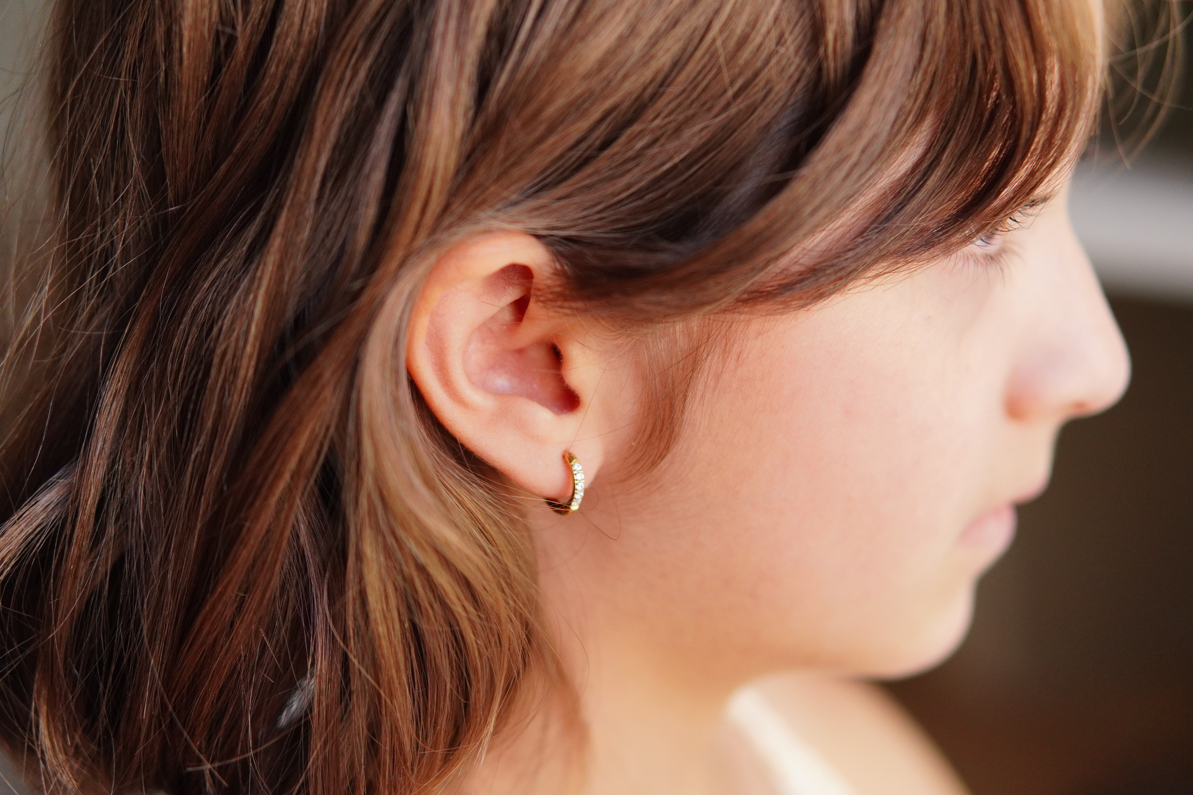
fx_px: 2485
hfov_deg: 27.0
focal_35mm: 75
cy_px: 398
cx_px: 596
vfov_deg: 18.2
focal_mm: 50
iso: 1000
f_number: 2.2
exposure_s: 1/800
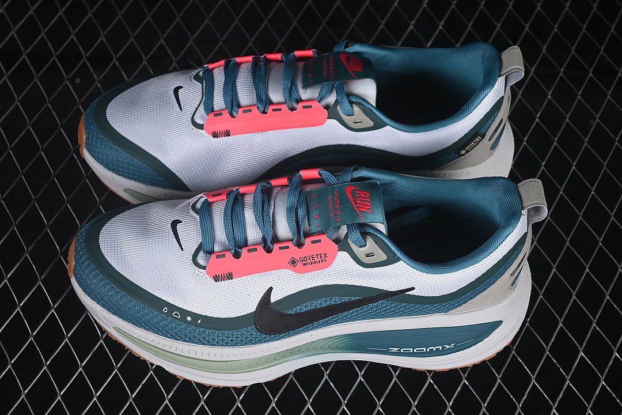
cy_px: 208
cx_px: 311
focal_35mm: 75
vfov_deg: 18.2
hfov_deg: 27.0
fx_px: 1296
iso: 160
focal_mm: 50
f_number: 7.1
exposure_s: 1/80
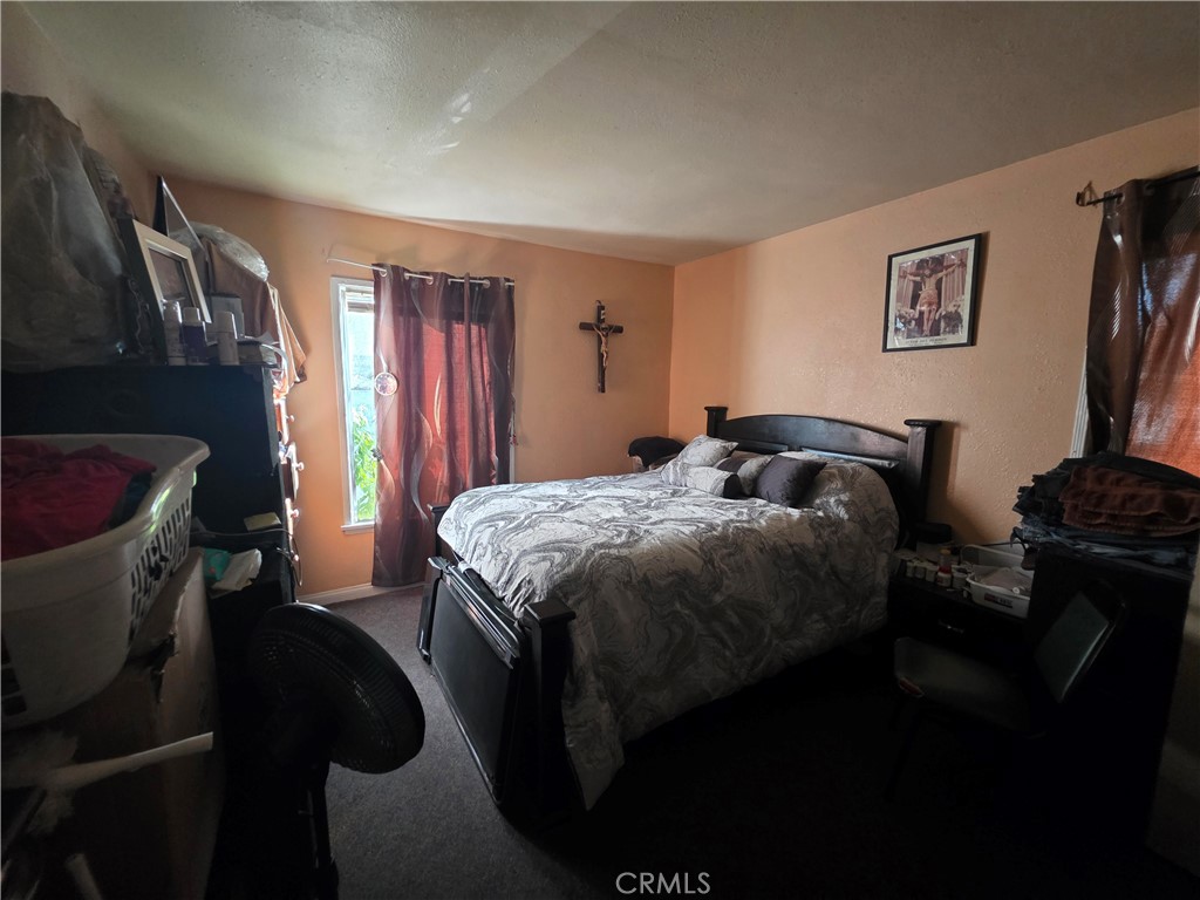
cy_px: 450
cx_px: 600
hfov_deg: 106.2
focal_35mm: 13
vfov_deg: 89.9
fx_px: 451
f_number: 1.9
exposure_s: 1/60
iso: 640
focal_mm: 2.2
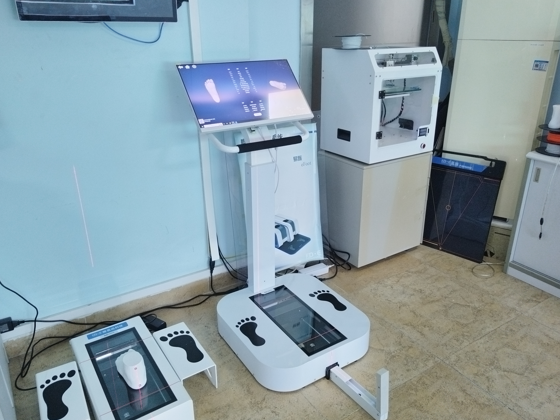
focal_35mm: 24
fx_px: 388
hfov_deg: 71.6
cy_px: 206
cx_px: 290
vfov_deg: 56.8
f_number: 1.9
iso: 1776
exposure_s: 1/100
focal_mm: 5.52
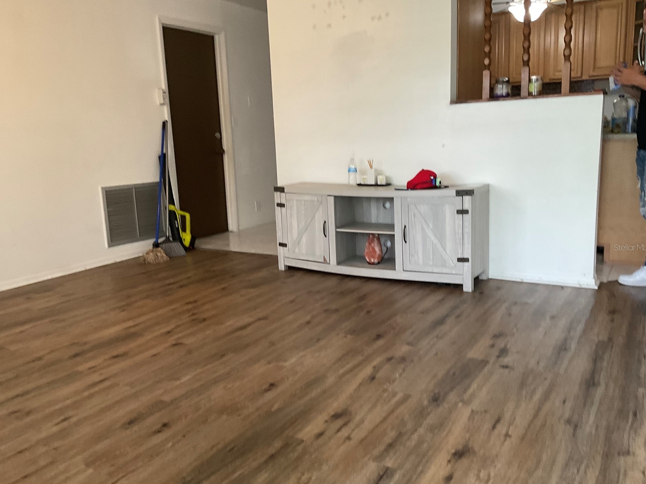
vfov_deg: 46.8
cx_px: 319
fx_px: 560
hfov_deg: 60.0
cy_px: 247
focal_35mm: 30
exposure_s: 1/60
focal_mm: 3
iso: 100
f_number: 1.8
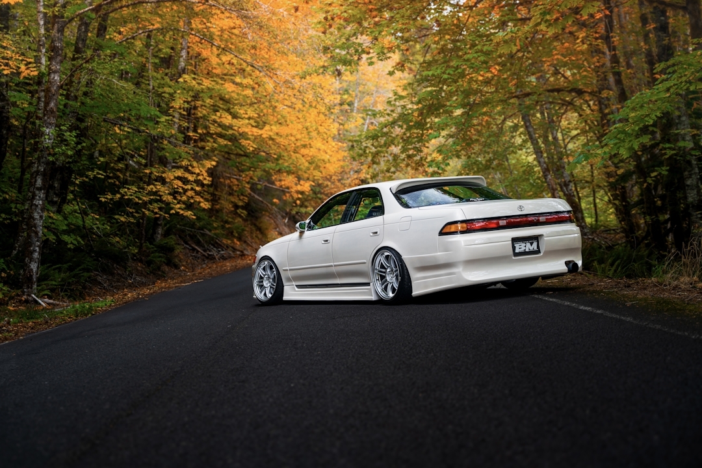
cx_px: 351
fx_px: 1051
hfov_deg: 36.9
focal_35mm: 54
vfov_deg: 25.1
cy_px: 234
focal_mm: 53.9
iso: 100
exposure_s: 1/100
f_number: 2.8
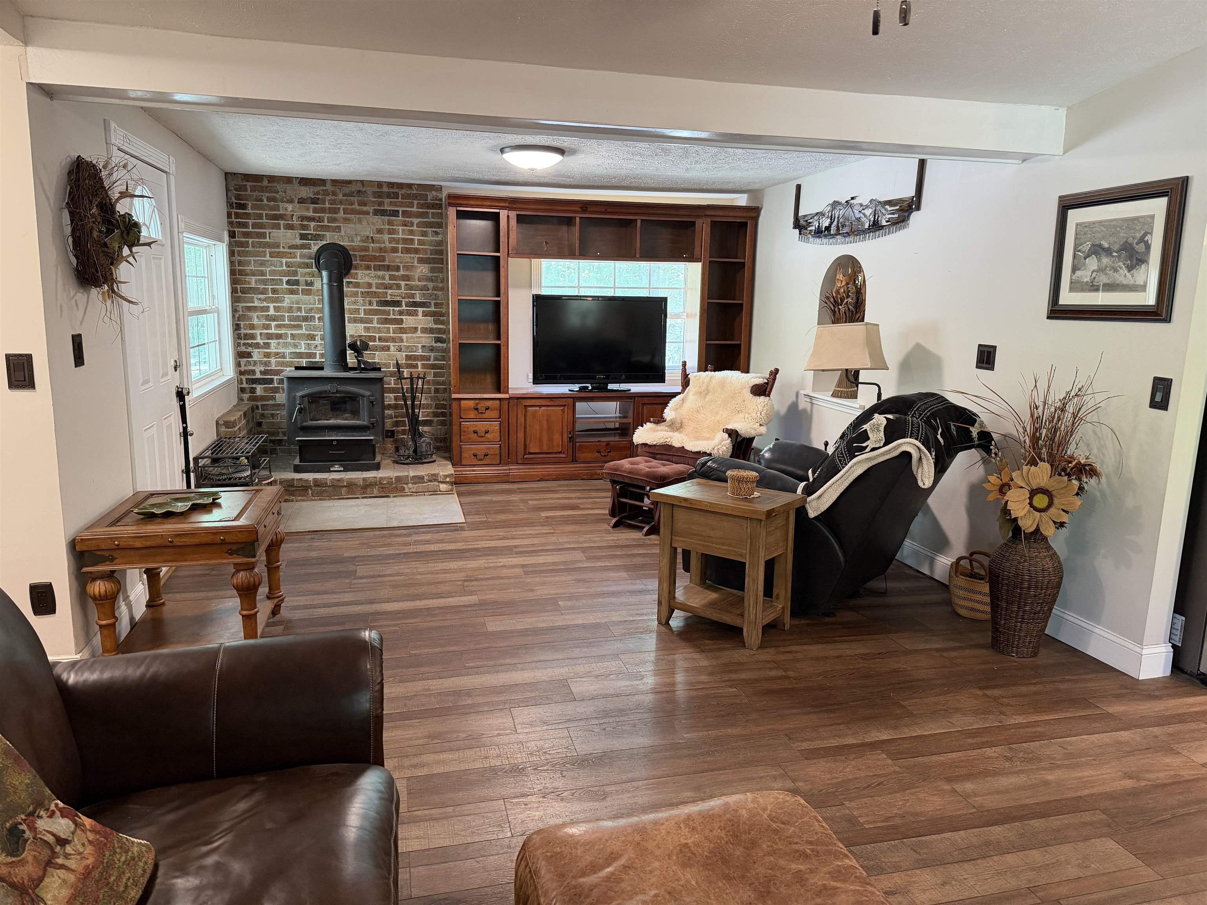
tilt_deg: -10.5
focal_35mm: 24
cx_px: 604
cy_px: 452
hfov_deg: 71.6
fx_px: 837
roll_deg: -0.3
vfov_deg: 56.8
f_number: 1.78
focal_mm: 6.76
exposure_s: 1/60
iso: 400
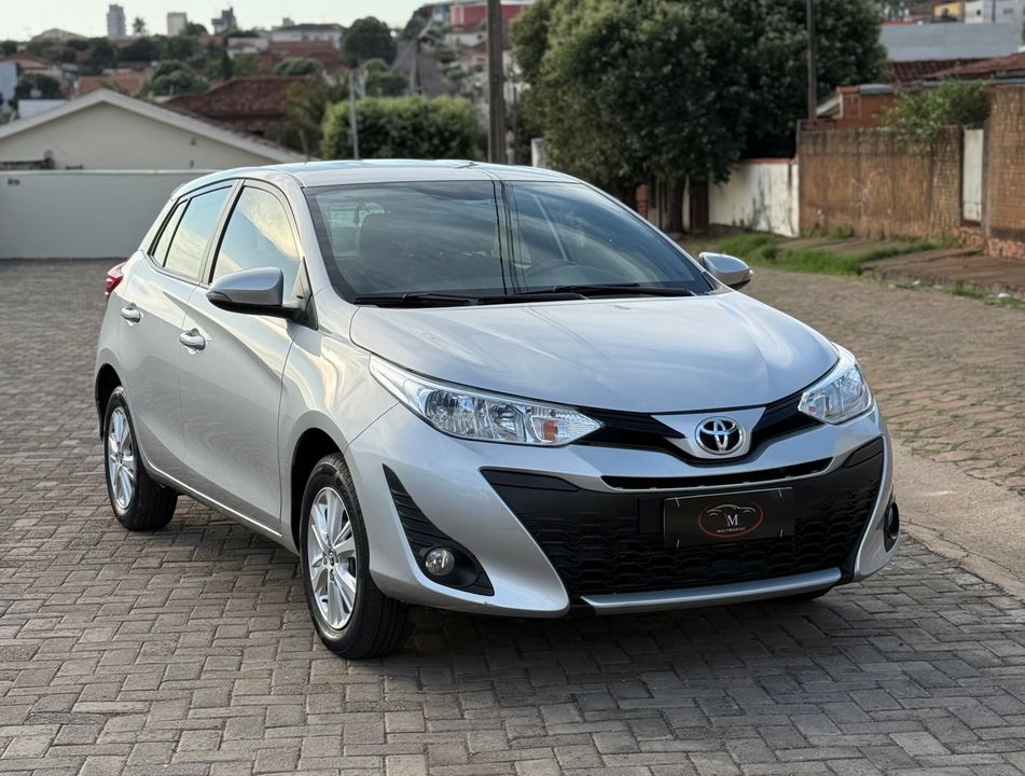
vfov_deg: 30.4
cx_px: 512
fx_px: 1426
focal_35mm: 48
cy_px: 388
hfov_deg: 39.5
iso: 100
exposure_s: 1/1715
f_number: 1.78
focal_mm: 6.76
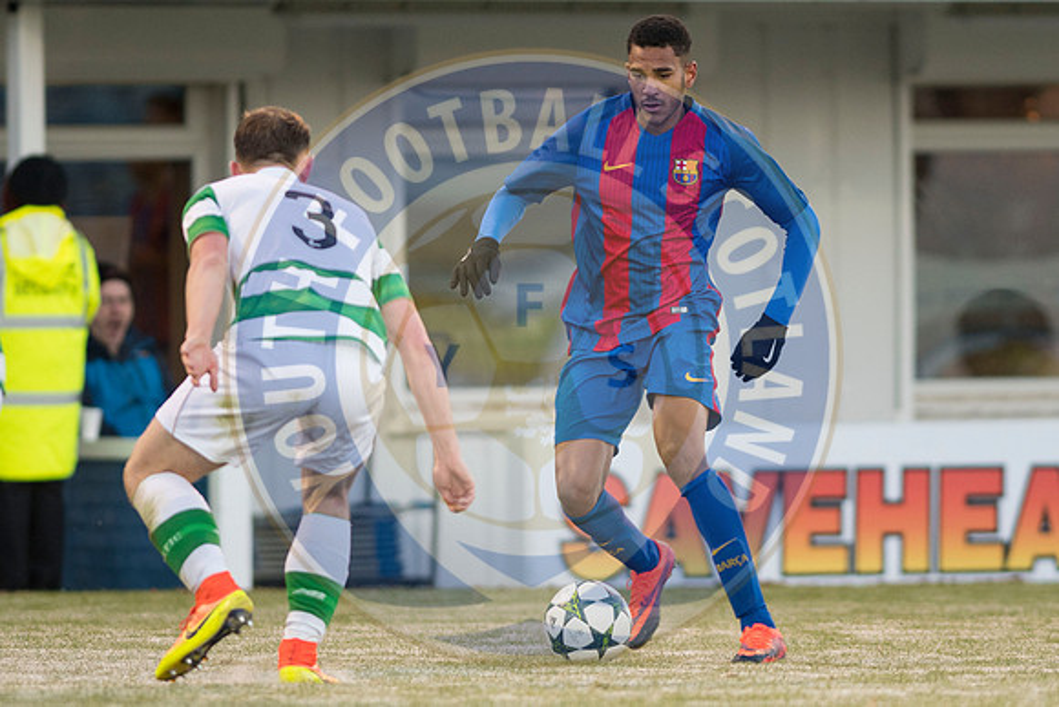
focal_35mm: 450
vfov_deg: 3.1
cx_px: 530
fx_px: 13240
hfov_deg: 4.6
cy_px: 354
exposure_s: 1/1000
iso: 800
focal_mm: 300
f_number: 2.8
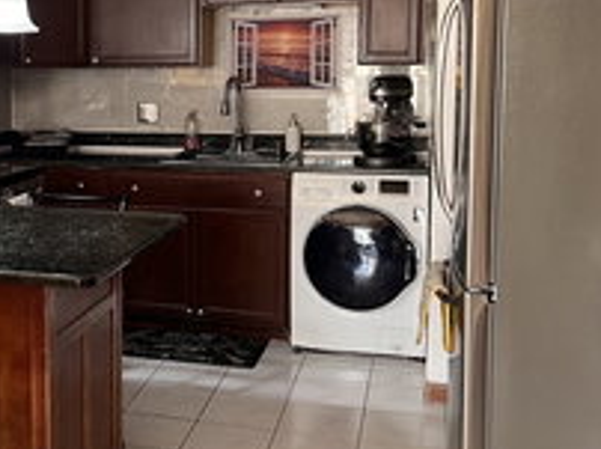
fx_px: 954
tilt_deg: -6.7
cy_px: 161
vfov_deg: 26.4
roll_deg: +0.6
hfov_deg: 33.7
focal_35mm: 55
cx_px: 100
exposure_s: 1/60
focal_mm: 5.7
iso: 200
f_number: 1.5
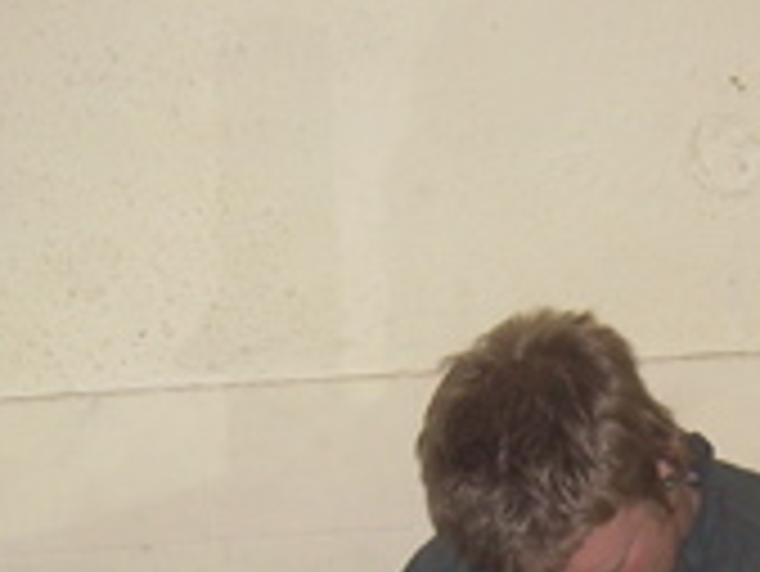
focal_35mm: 120
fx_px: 2636
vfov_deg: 12.2
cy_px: 617
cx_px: 632
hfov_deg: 16.3
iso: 65
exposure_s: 1/60
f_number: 2.8
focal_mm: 6.3
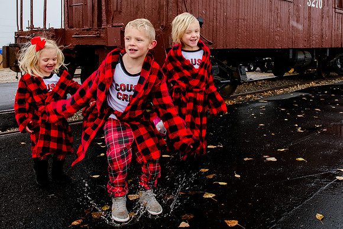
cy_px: 64
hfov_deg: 54.9
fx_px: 329
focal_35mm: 35
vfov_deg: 37.6
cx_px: 192
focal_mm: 24
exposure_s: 1/320
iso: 1250
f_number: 7.1
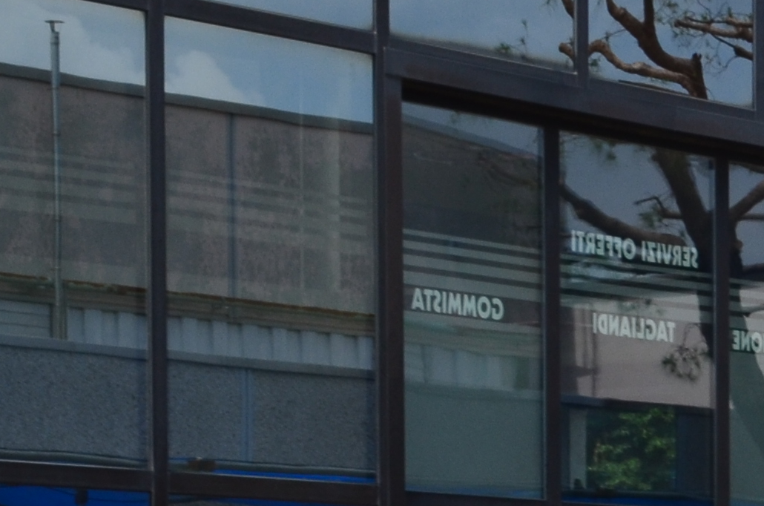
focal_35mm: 201
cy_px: 982
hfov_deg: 10.0
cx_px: 1033
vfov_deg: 6.6
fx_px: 4256
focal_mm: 28
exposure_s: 1/320
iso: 200
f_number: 10
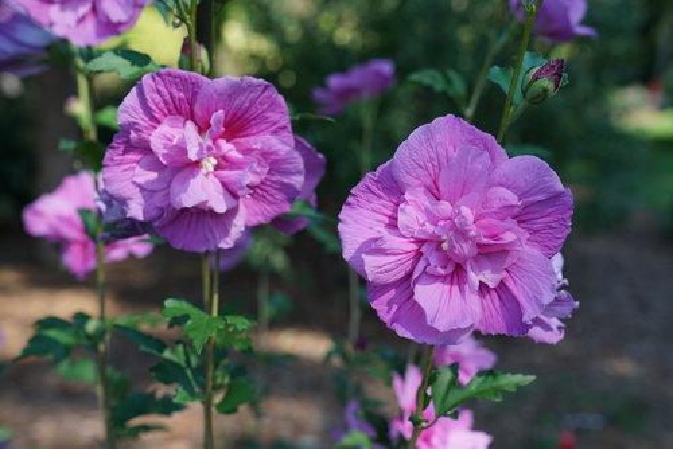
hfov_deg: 35.6
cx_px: 336
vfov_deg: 24.2
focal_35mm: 56
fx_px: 1047
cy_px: 224
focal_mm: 56
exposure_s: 1/250
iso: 200
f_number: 6.3
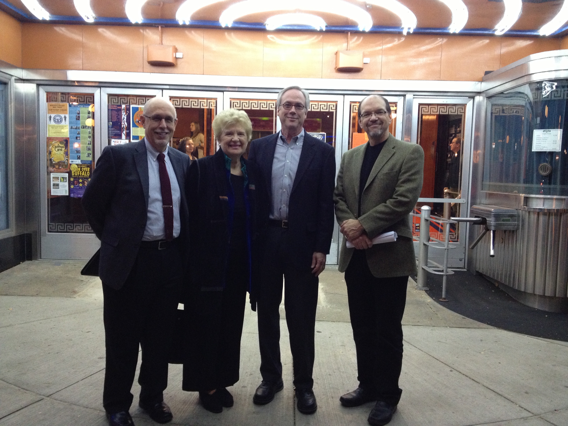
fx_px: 574
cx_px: 284
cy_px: 213
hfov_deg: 52.6
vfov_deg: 40.7
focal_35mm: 35
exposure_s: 1/20
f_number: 2.4
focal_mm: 4.28
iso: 250
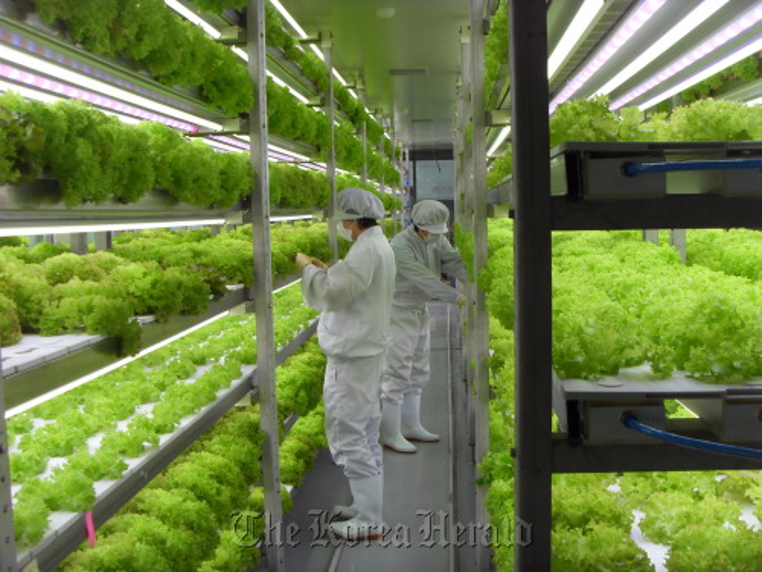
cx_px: 381
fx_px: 859
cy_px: 286
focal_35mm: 39
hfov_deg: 47.9
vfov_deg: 36.8
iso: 100
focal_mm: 6.6
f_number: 3.5
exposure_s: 1/90
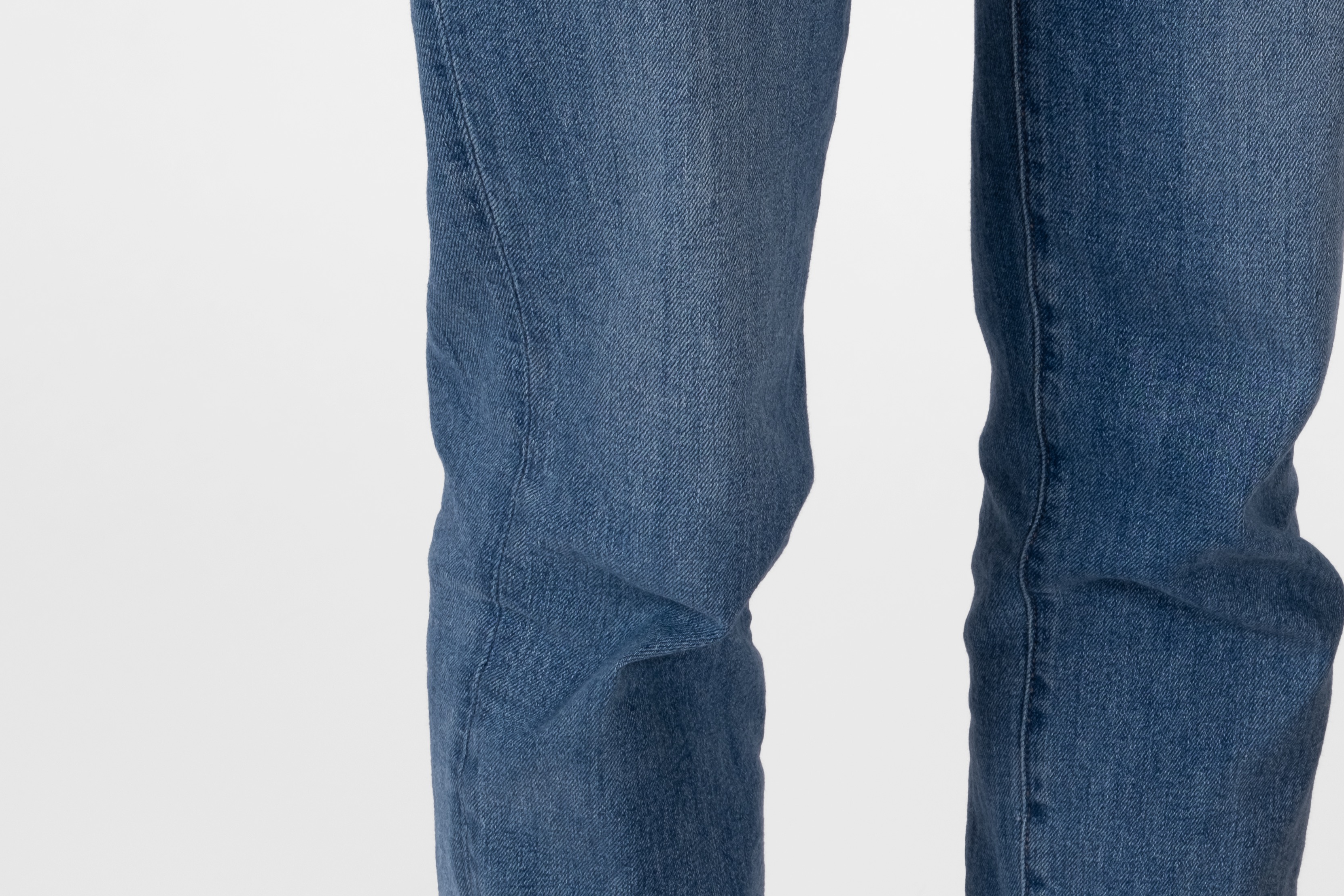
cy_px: 995
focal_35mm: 221
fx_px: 8250
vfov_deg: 6.2
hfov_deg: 9.2
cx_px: 1504
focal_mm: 63.4
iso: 125
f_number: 10
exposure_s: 1/160
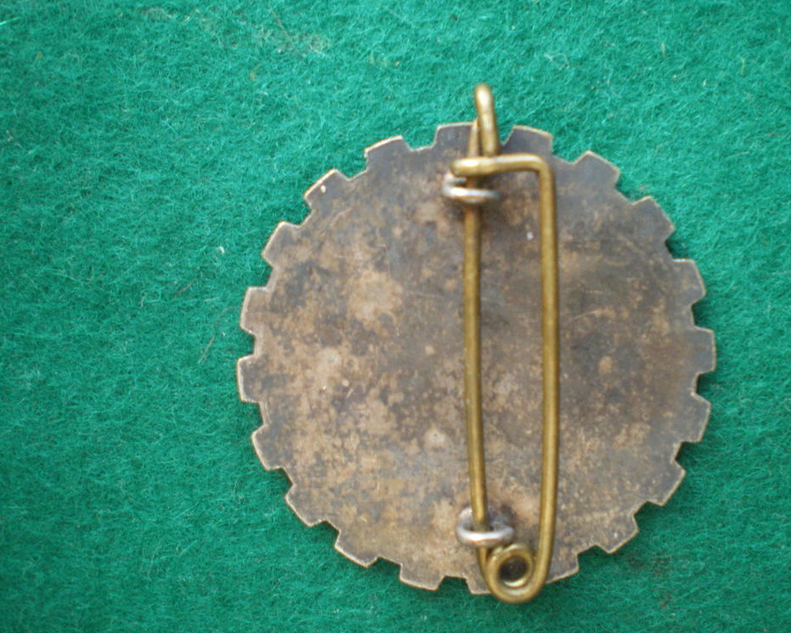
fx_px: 937
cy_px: 317
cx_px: 404
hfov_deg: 45.8
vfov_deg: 37.3
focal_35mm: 40
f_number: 3.1
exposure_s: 1/50
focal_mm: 6.3
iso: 320
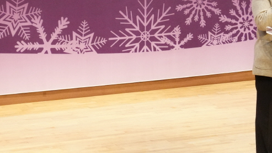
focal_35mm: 237
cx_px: 273
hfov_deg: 9.0
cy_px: 33
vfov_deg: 5.1
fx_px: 1709
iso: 6400
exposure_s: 1/200
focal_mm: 62
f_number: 4
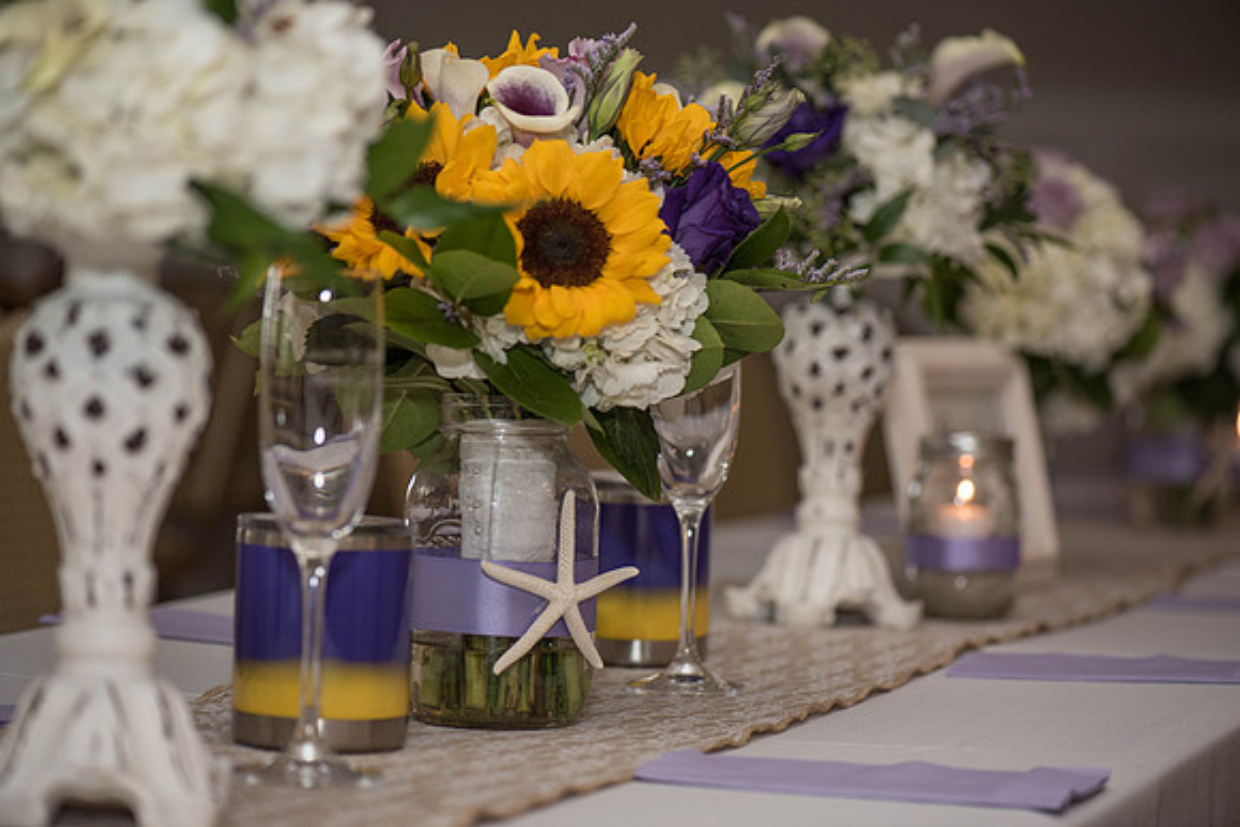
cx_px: 620
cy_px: 414
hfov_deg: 19.5
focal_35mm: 105
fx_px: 3617
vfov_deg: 13.0
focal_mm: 105
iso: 400
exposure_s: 1/125
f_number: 4
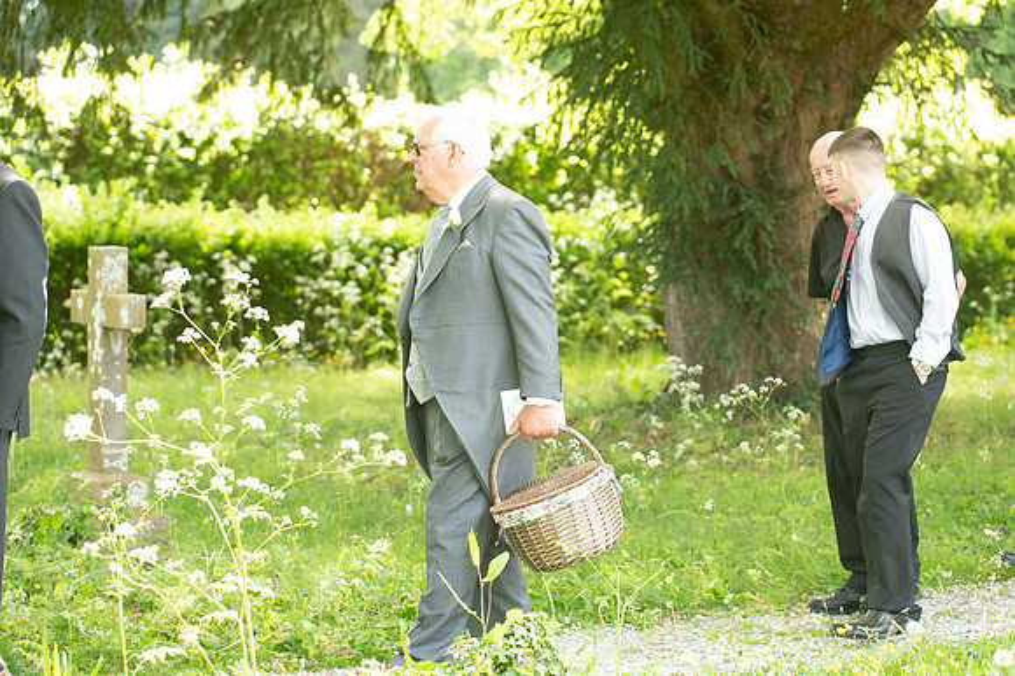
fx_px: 3381
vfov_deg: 11.4
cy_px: 338
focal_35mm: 120
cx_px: 508
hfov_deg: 17.1
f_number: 6.3
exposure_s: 1/400
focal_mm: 120
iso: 2000
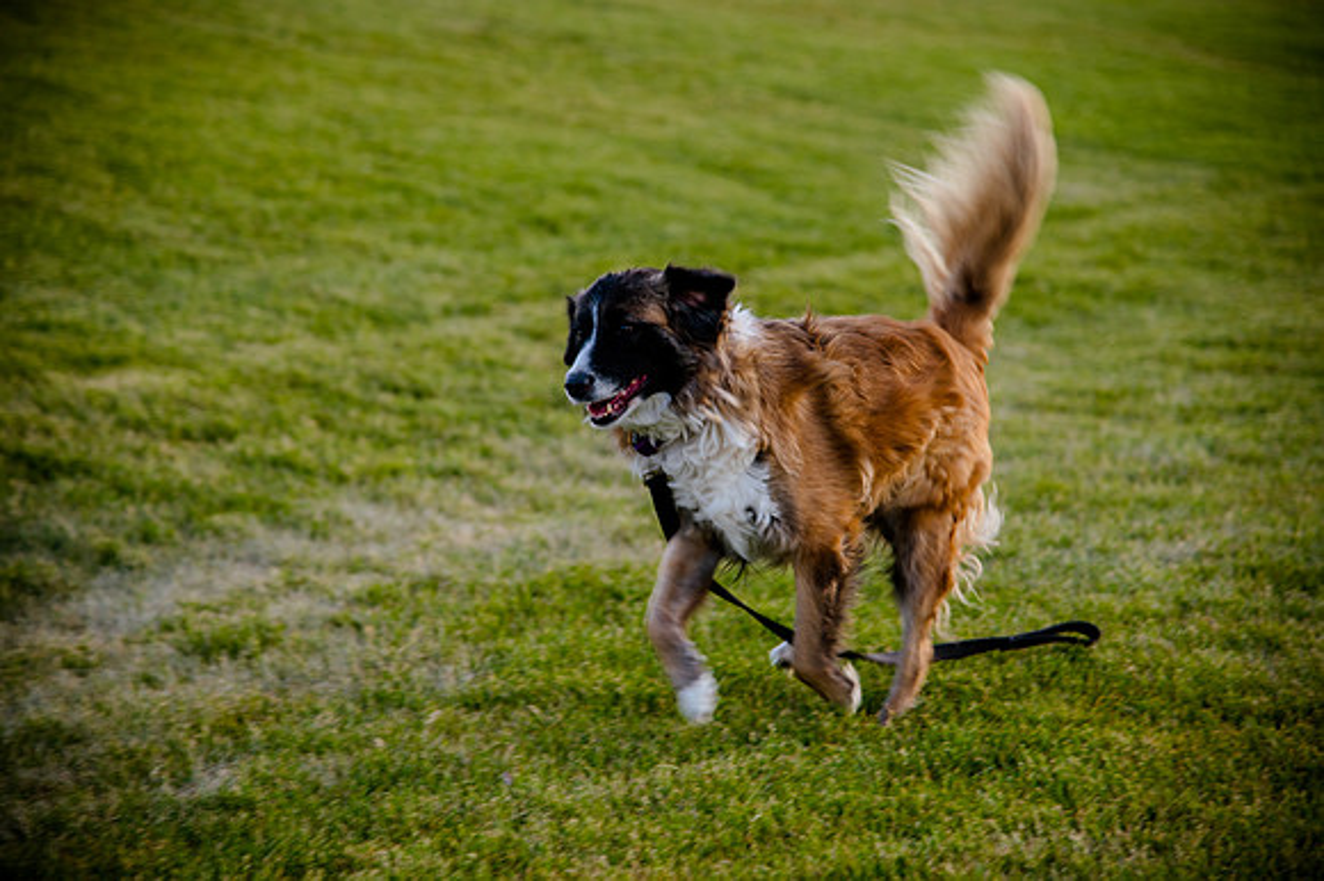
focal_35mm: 98
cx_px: 662
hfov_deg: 20.8
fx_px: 3602
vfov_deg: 13.9
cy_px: 440
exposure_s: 1/160
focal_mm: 98
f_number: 4
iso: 320
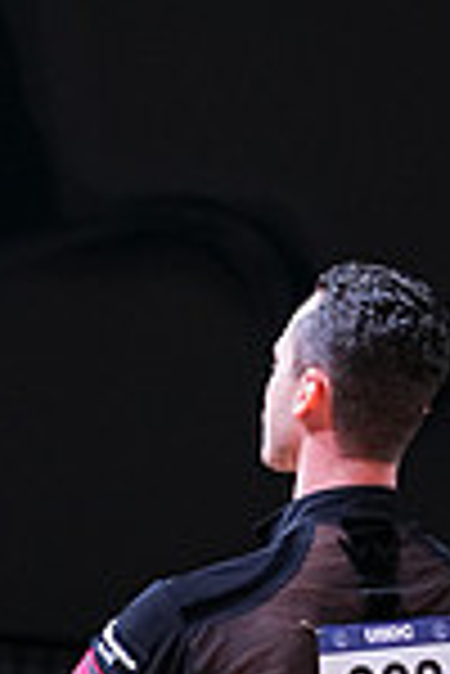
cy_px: 1011
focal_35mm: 508
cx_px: 70
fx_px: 9524
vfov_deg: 4.0
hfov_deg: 2.7
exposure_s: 1/400
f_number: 4
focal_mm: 131
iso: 1600
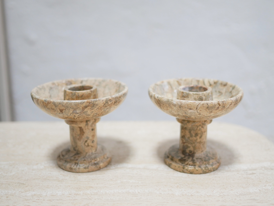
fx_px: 325
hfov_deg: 45.8
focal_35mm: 41
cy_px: 102
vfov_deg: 35.2
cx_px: 137
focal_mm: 20
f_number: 1.7
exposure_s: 1/60
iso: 400
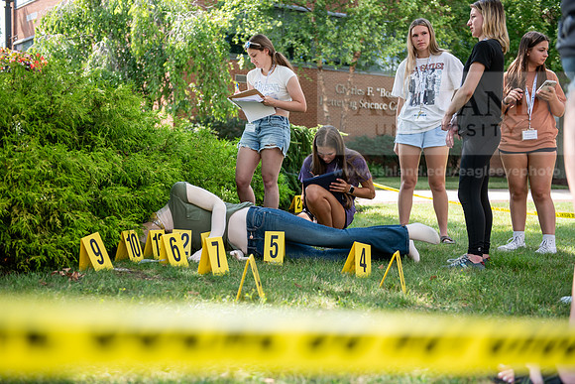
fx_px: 799
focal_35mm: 50
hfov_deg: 39.6
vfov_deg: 27.0
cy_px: 192
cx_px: 288
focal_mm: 50
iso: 160
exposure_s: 1/320
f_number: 3.2
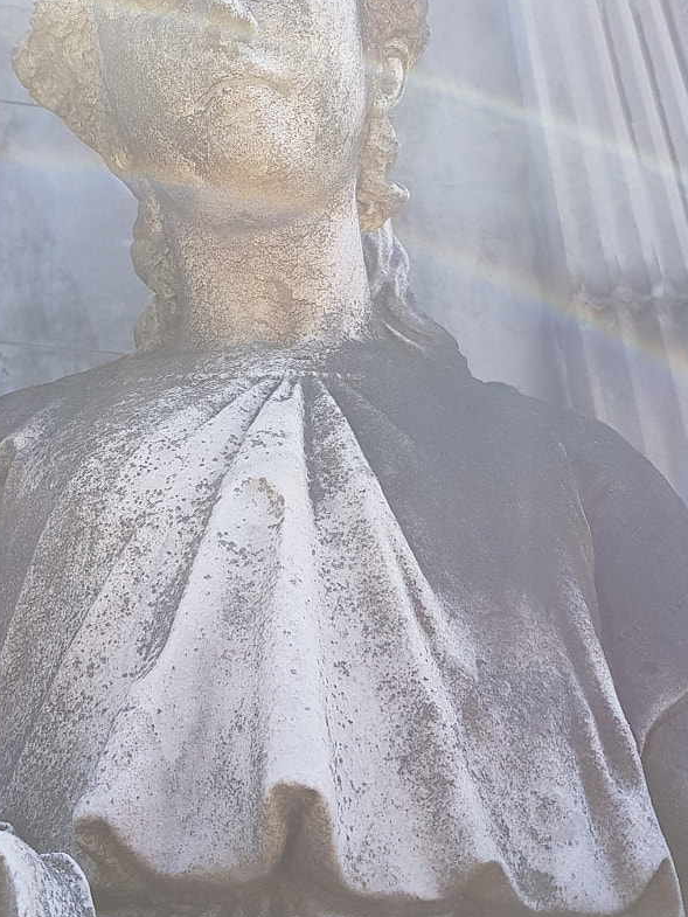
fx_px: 1404
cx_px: 239
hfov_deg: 27.4
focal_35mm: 53
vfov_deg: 36.1
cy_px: 387
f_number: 1.7
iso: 40
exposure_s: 1/416
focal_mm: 4.2
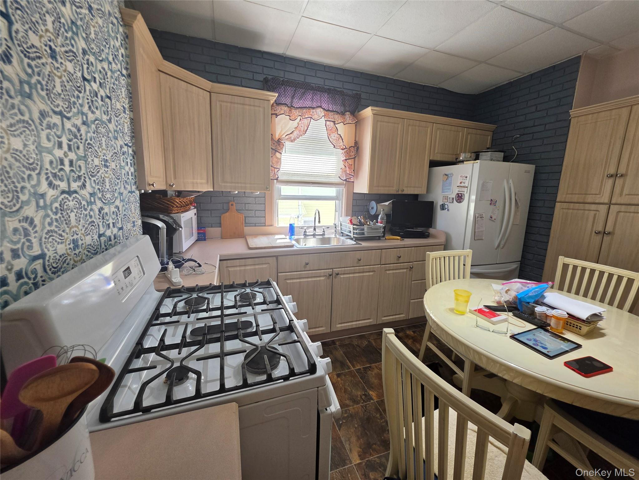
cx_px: 320
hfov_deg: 106.2
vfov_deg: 89.9
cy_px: 240
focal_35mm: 13
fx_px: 240
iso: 64
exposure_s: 1/120
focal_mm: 2.2
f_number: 1.9
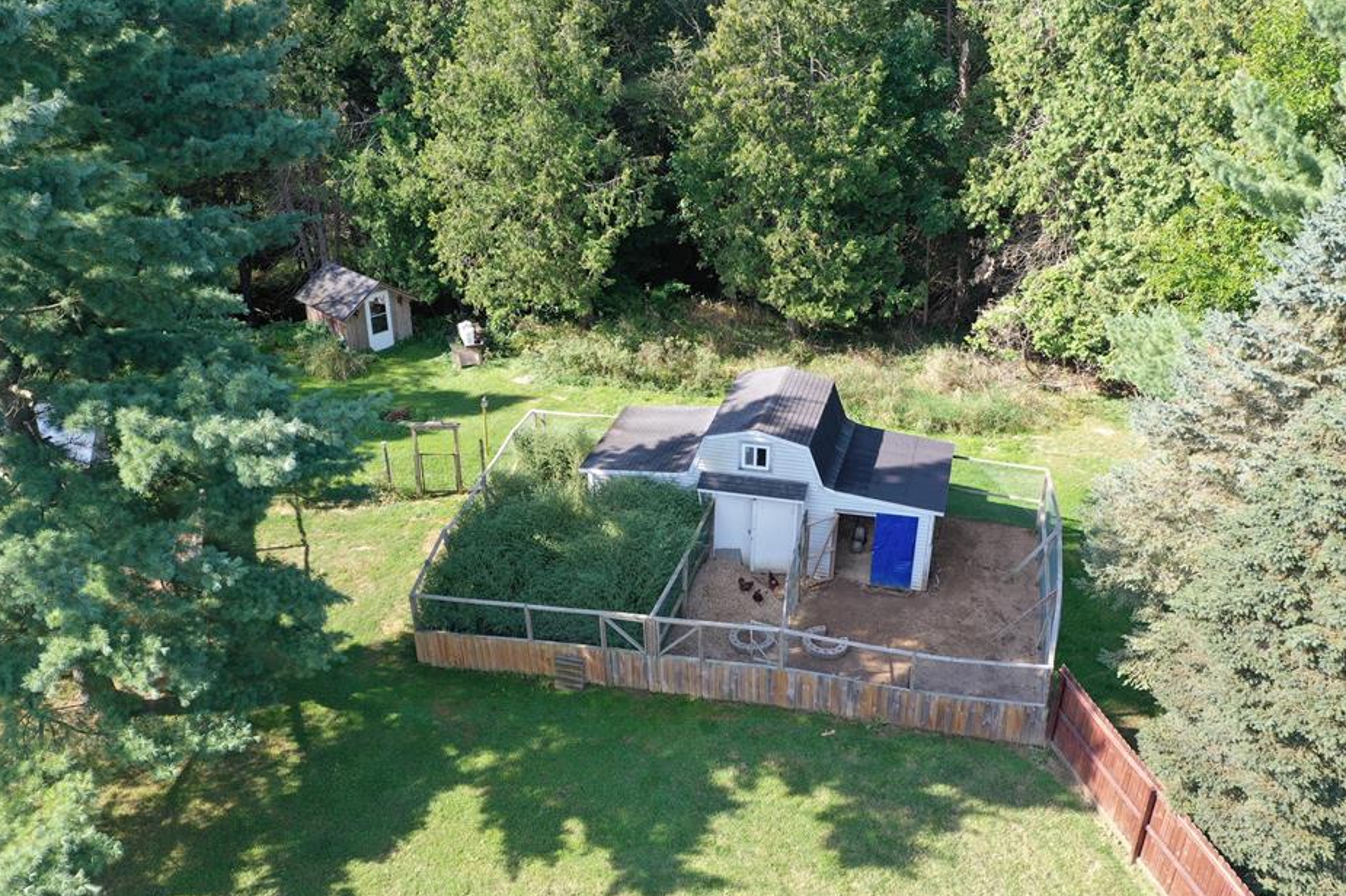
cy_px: 489
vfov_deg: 42.3
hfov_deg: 60.3
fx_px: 1159
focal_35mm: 31
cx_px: 672
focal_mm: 10.26
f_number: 4.5
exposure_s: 1/120
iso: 100
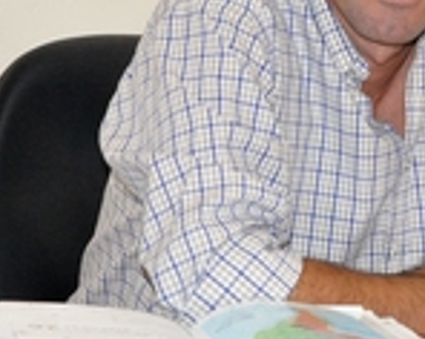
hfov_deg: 12.2
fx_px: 1966
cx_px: 457
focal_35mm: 156
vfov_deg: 9.8
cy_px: 109
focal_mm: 35
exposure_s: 1/200
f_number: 9
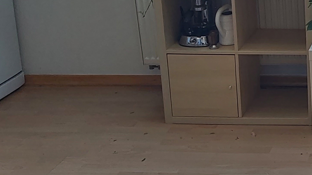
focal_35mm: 79
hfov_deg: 23.8
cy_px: 6
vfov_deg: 15.1
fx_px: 653
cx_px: 399
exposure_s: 1/50
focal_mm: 3.92
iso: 64
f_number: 1.7
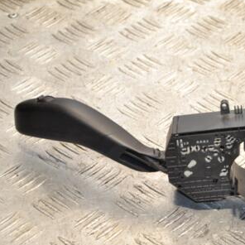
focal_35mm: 150
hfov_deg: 11.5
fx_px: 1201
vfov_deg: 11.6
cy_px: 145
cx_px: 247
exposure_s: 1/80
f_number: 5
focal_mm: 58
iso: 800
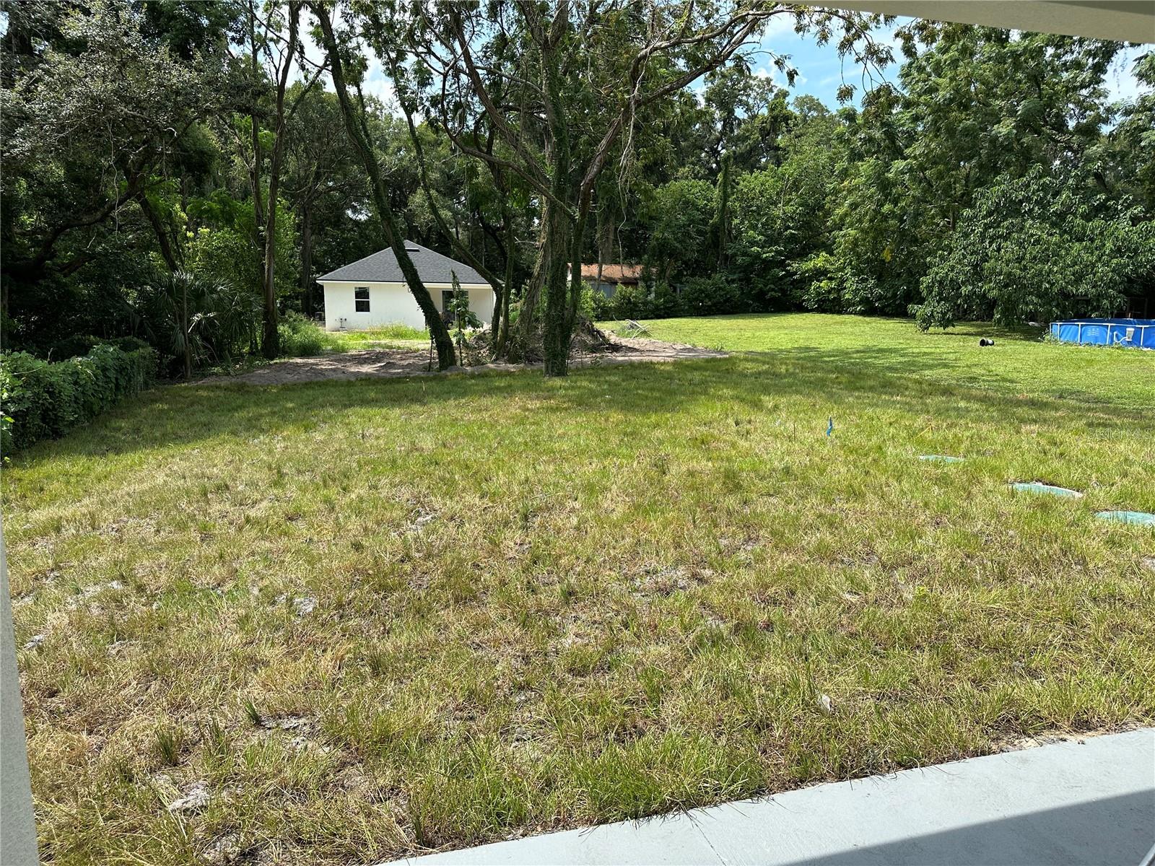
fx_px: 801
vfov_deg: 56.8
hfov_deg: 71.6
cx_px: 578
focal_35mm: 24
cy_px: 433
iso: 80
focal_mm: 6.86
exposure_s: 1/1949
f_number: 1.78
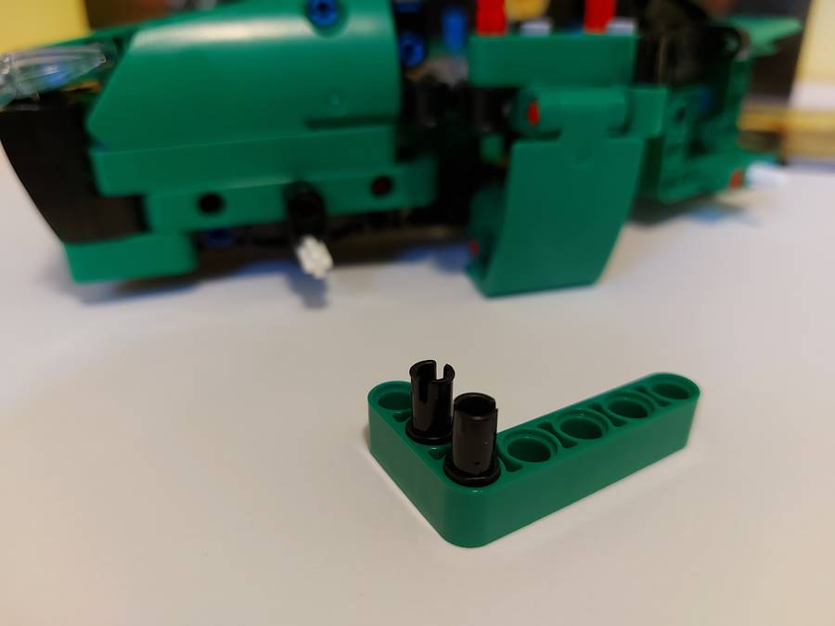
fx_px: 579
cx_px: 418
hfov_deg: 71.6
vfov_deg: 56.8
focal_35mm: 24
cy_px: 313
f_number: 1.8
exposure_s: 1/33
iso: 200
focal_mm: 5.23
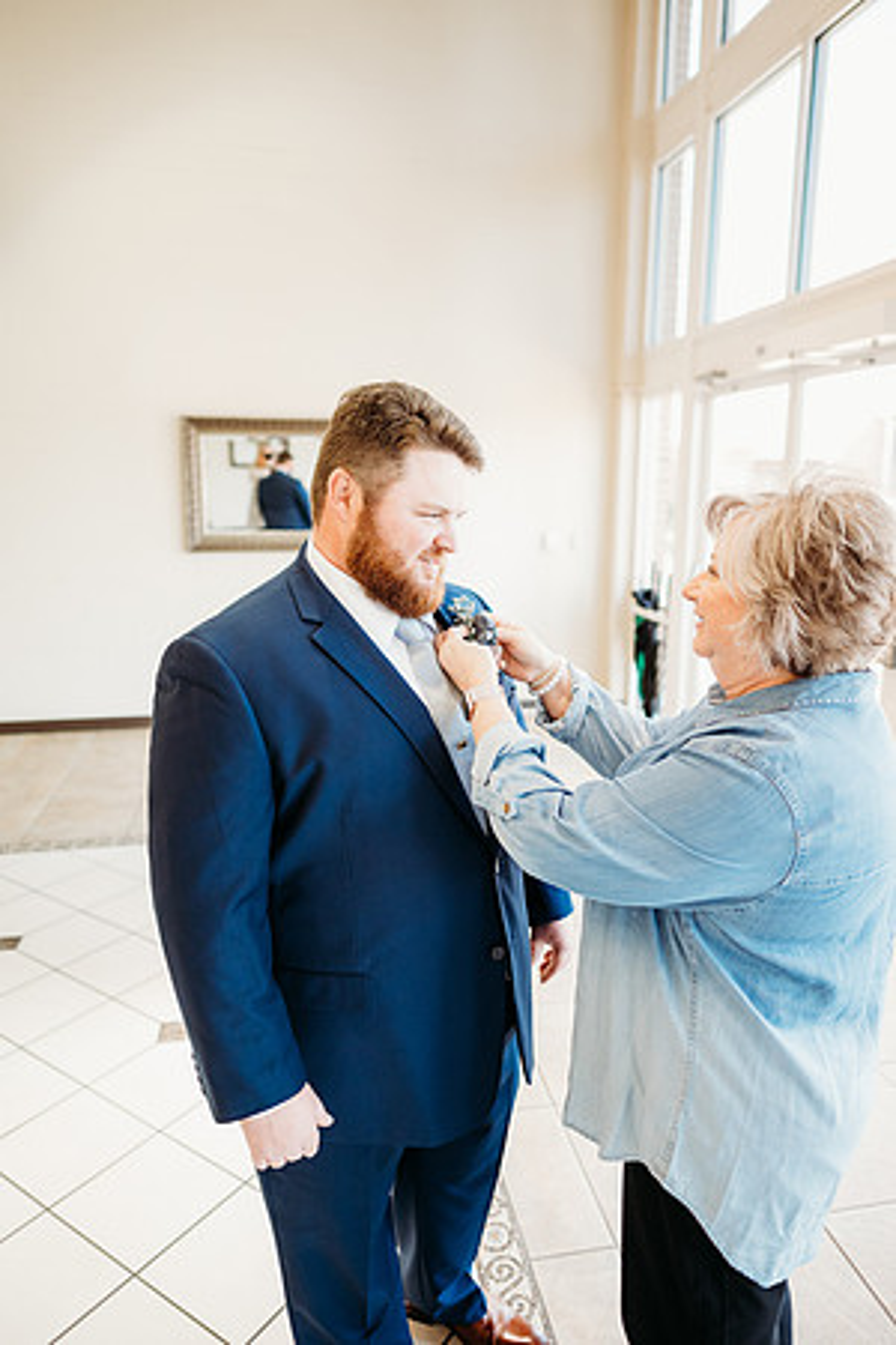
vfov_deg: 73.7
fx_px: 896
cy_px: 672
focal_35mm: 24
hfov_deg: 53.1
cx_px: 448
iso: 800
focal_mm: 24
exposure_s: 1/160
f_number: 1.8
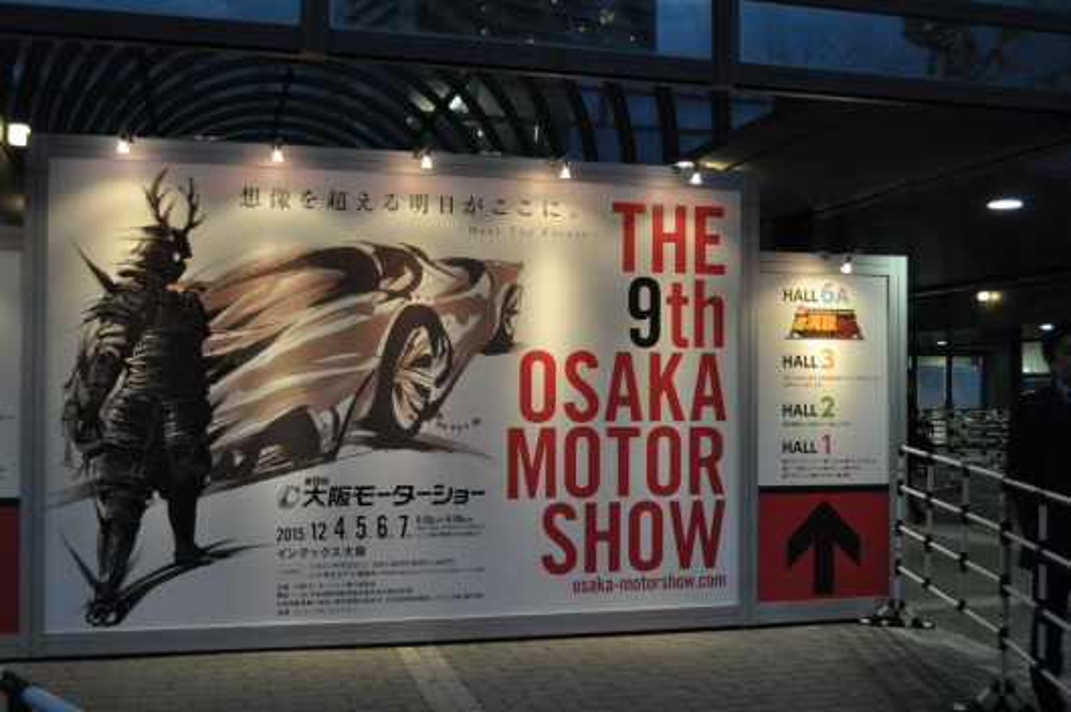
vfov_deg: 34.1
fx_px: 1159
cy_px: 356
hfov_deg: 49.6
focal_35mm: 39
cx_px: 536
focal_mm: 26
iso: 800
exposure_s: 1/60
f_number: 4.2
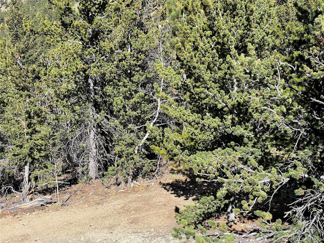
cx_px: 162
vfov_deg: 28.0
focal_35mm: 52
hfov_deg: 36.8
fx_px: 487
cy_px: 122
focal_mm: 6
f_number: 2
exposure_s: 1/1043
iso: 25
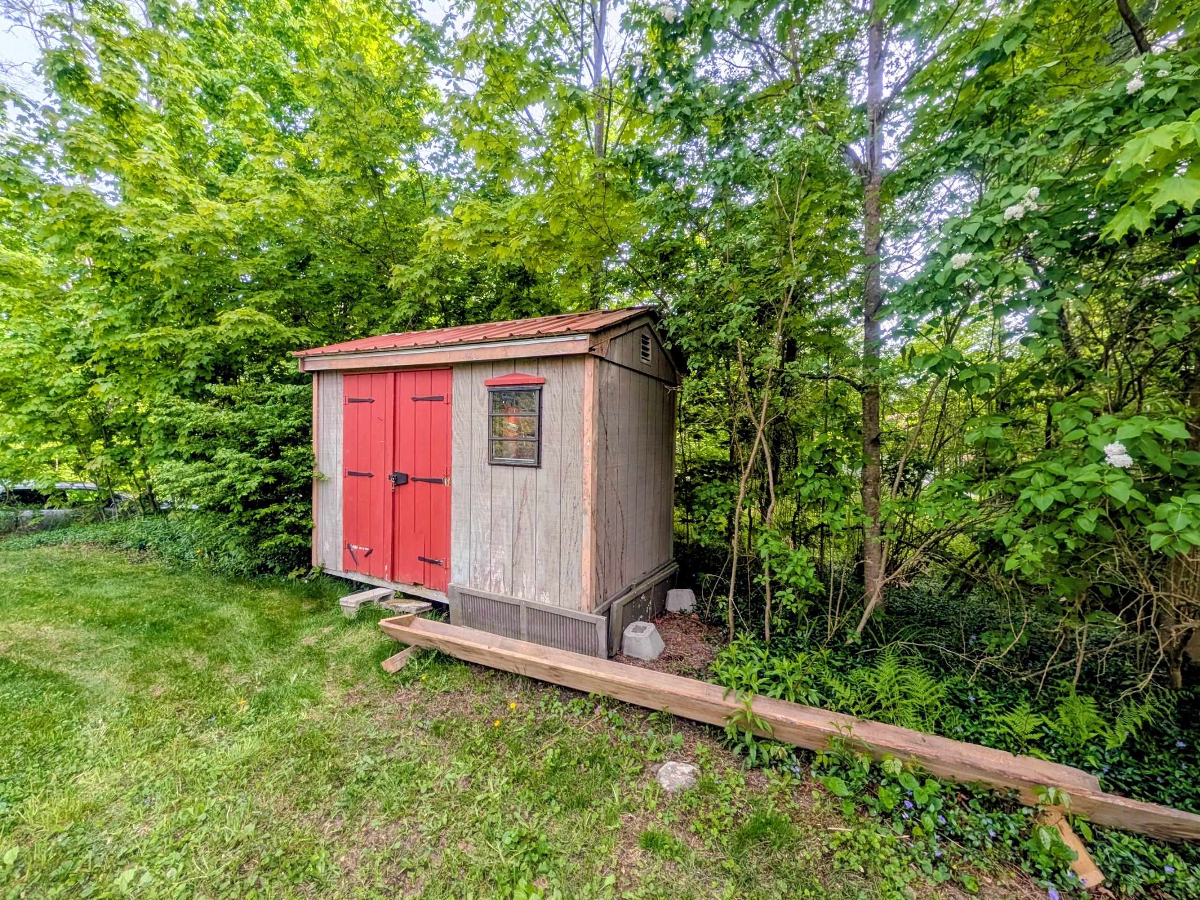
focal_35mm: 12
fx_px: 416
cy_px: 450
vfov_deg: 94.5
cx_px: 600
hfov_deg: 110.5
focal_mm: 2.02
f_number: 1.7
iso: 52
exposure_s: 1/1427
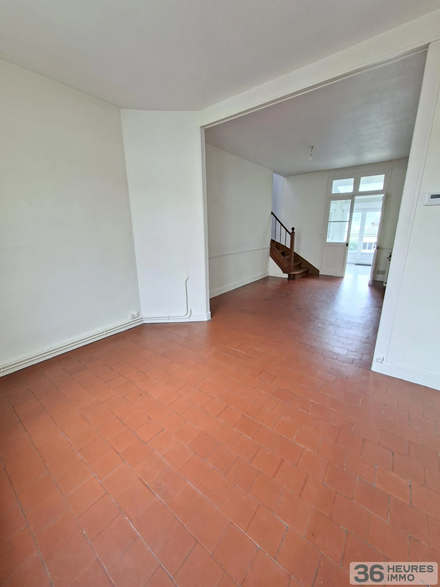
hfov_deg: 89.9
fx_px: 220
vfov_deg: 106.2
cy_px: 294
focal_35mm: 13
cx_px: 220
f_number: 2.2
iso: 100
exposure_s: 1/40
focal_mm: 1.74
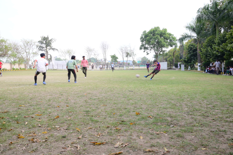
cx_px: 116
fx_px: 220
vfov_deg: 38.9
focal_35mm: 34
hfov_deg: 55.8
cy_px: 78
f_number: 9
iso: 320
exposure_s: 1/125
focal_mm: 34
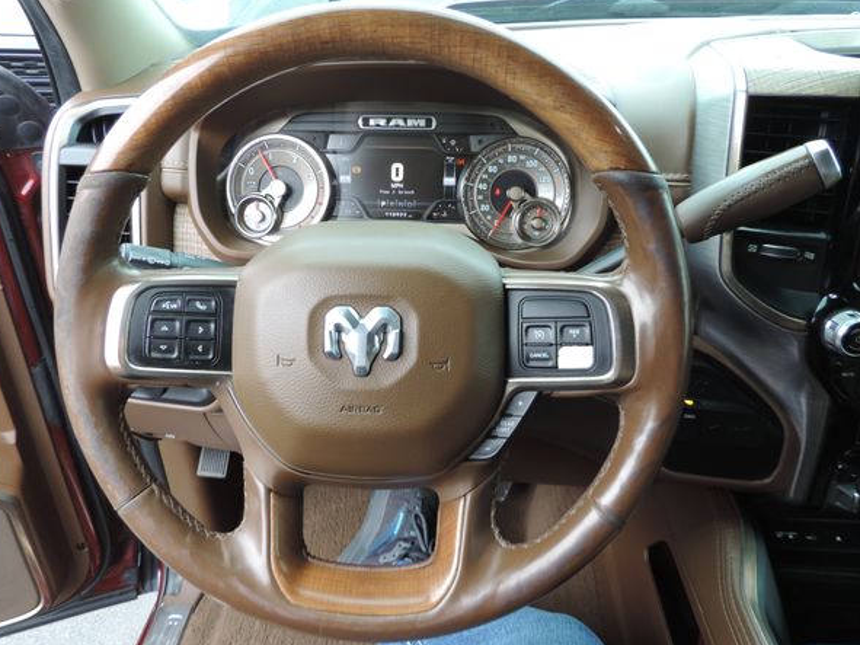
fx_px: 646
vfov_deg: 53.0
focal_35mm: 26
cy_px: 322
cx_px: 397
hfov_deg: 67.2
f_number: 3
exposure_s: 1/30
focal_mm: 4.3
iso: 80
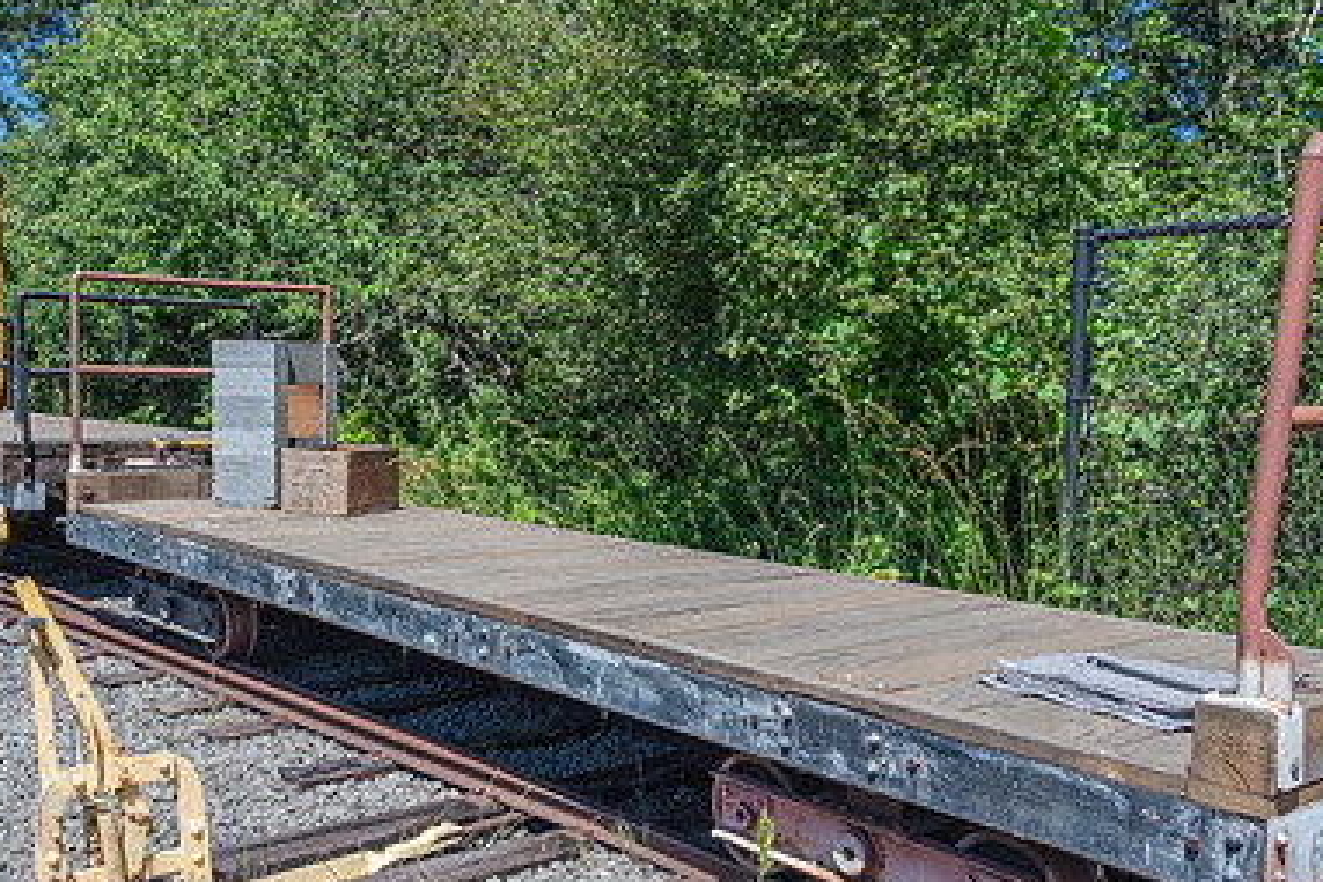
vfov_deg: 34.2
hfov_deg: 49.3
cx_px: 533
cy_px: 474
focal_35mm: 39
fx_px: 1433
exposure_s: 1/800
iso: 640
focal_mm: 24
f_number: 9
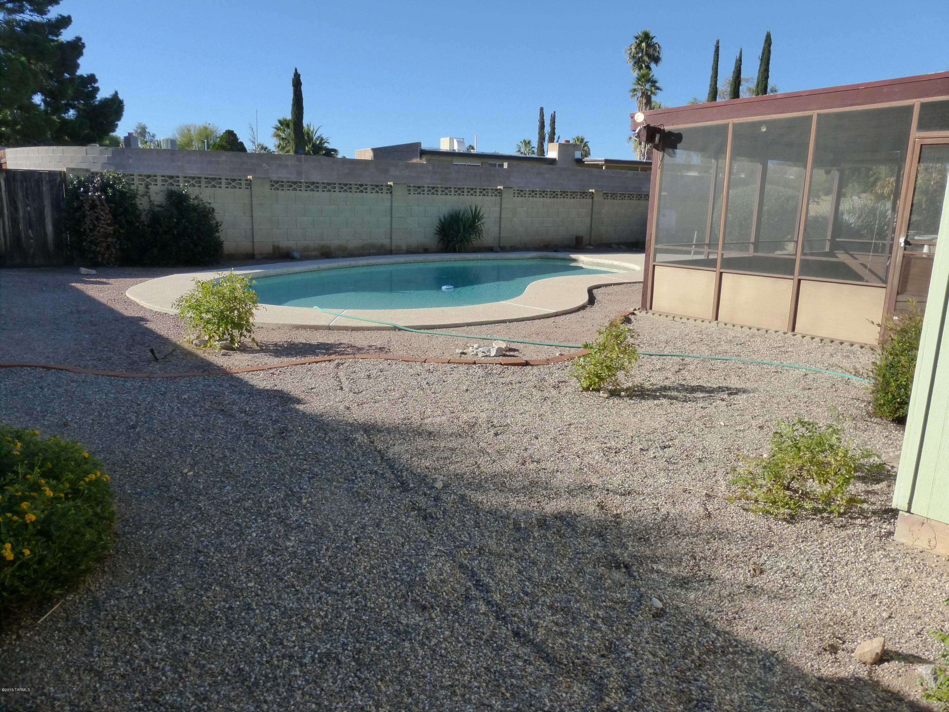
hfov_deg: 69.4
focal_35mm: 25
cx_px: 474
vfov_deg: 54.9
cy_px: 356
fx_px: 685
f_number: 4.5
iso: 200
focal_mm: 4.3
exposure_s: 1/800
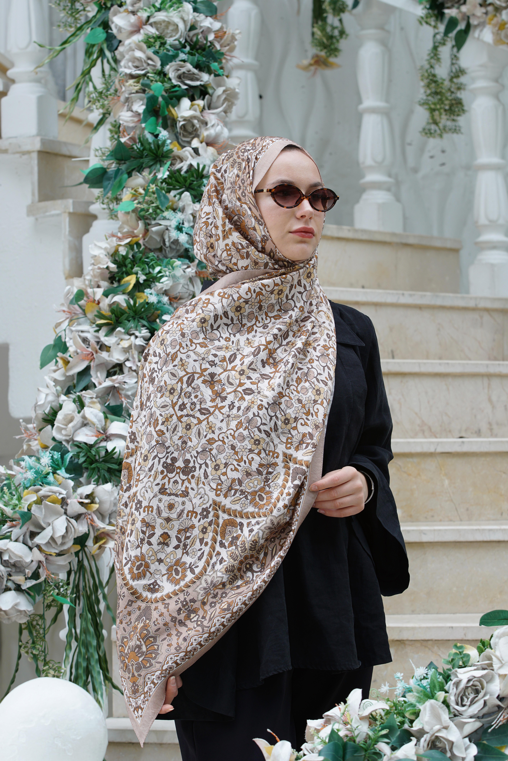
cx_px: 254
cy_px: 380
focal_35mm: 95
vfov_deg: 21.5
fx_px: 2010
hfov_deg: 14.4
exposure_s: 1/100
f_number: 7.1
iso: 200
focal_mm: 95
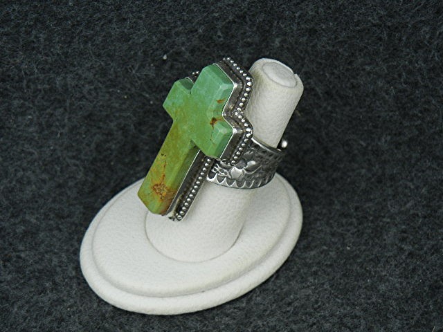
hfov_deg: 17.0
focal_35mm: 116
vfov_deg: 12.8
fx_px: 1485
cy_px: 166
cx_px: 222
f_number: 4.6
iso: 200
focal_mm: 20.9
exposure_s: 1/6.2
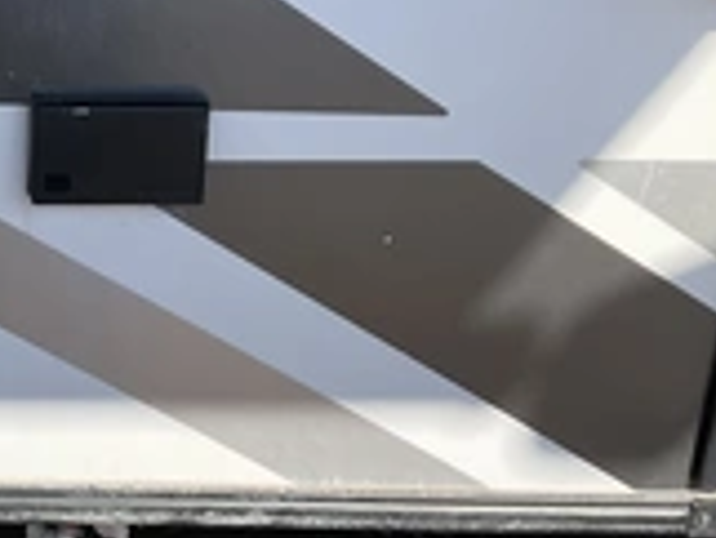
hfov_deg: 25.4
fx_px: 1490
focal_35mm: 72
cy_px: 289
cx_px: -40
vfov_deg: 20.5
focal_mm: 3
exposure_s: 1/978
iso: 25
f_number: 1.8
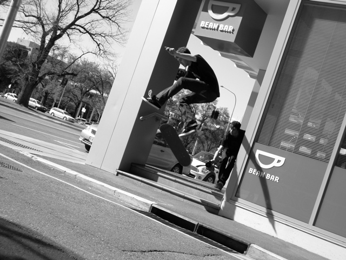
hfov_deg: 36.2
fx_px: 530
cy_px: 130
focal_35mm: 53
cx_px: 173
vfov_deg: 27.5
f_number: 4
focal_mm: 9.5
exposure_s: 1/400
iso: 80
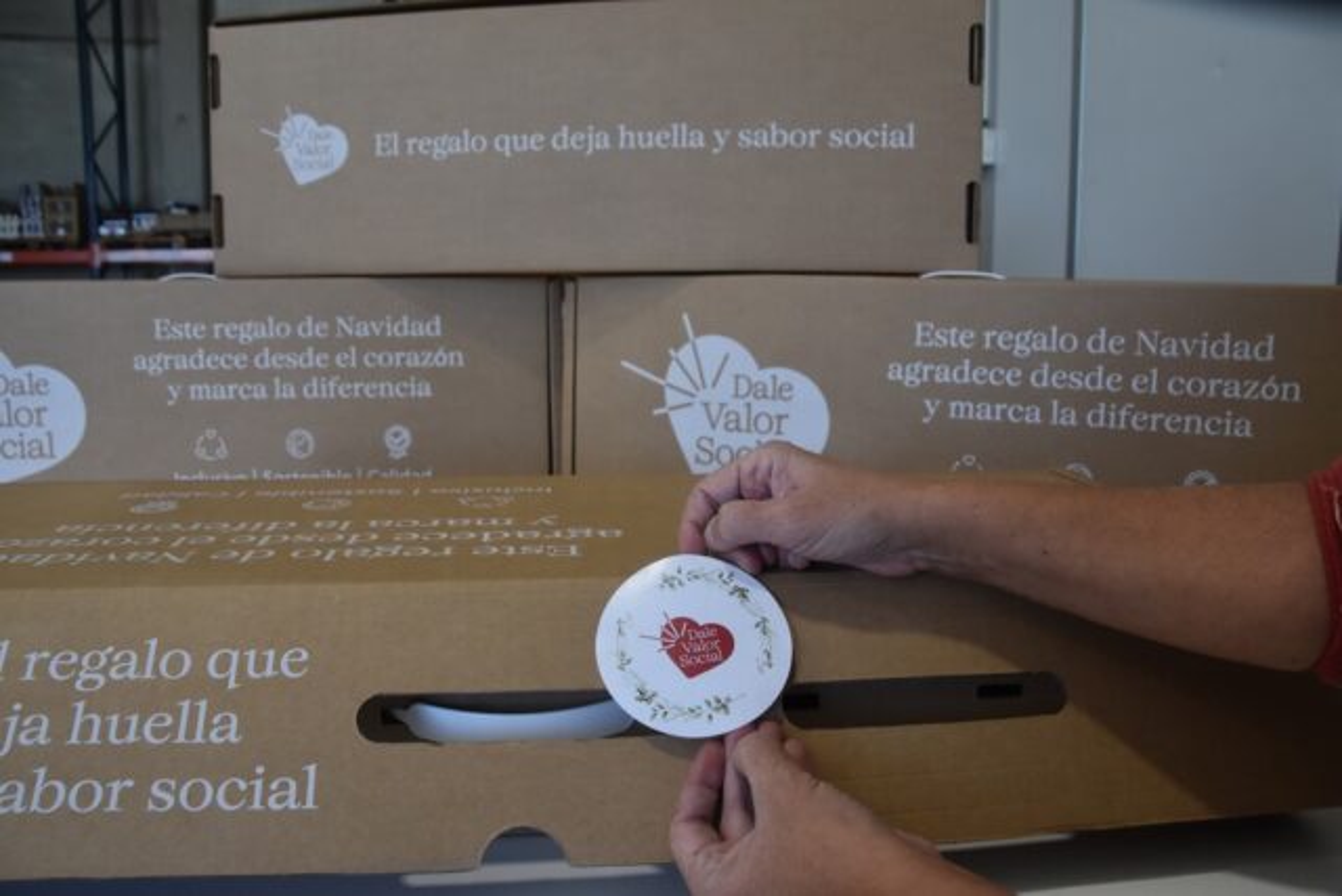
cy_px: 448
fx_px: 1119
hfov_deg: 61.9
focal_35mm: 30
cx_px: 671
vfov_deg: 43.6
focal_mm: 20
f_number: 7.1
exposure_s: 1/200
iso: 800
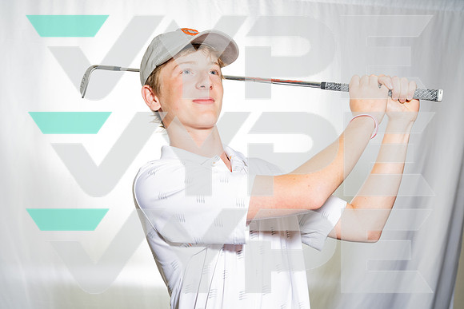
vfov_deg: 31.2
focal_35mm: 43
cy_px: 154
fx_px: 554
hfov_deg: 45.4
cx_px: 232
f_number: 7.1
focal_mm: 43
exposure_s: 1/250
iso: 100
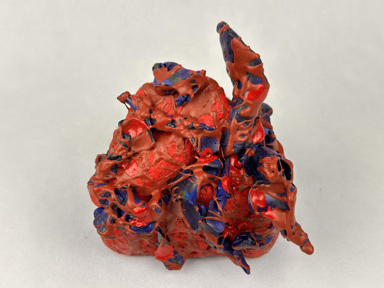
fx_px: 488
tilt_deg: -43.1
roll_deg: +2.3
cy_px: 144
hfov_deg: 42.9
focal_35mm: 44
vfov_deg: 32.9
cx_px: 192
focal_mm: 6.76
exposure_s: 1/145
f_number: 1.78
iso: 64
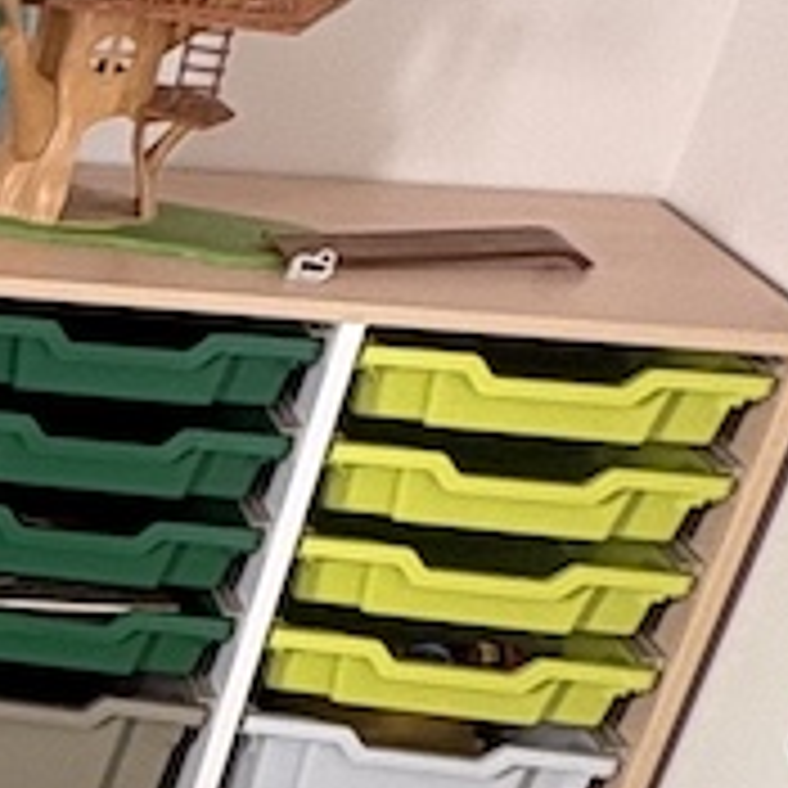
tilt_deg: -27.2
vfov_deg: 18.0
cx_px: -1288
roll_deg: +0.7
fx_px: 2421
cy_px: 804
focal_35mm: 94
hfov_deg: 12.6
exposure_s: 1/99
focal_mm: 2.22
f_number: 2.2
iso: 160
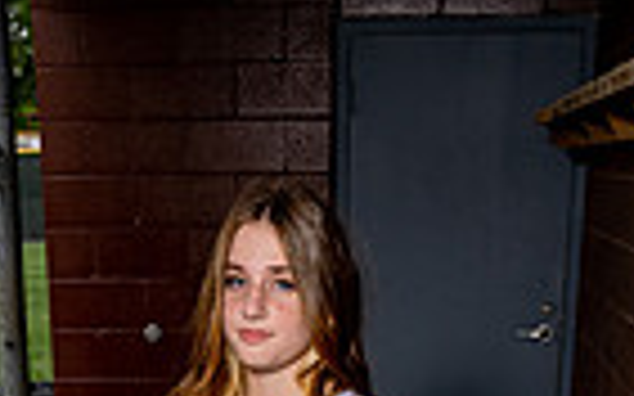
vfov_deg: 11.6
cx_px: 225
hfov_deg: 22.7
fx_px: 1572
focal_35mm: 91
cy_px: 968
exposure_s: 1/250
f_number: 11
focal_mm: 28
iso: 100
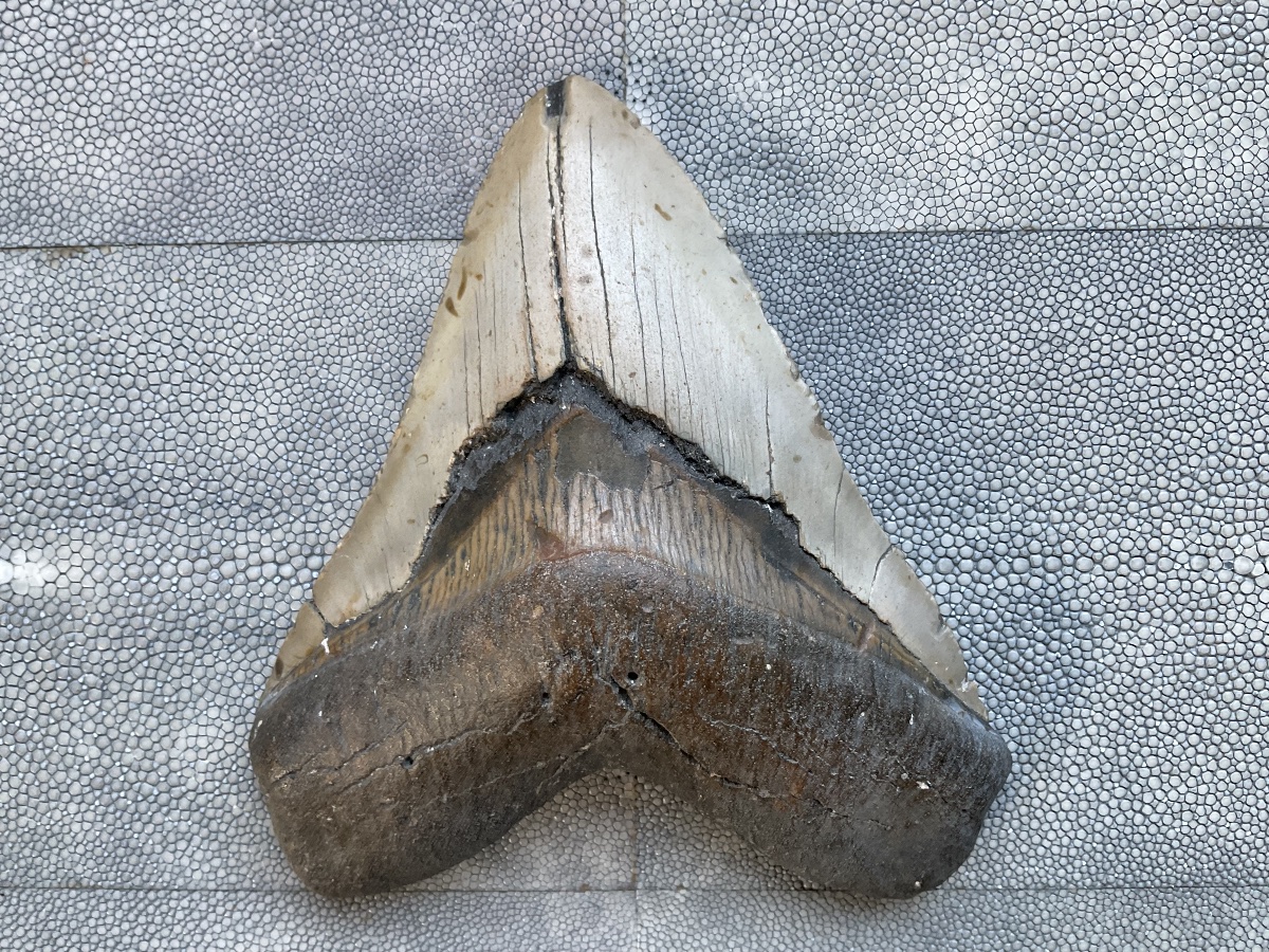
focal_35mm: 29
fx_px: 1063
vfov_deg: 48.2
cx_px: 634
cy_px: 476
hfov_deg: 61.7
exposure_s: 1/60
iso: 50
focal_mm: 3
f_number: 1.8
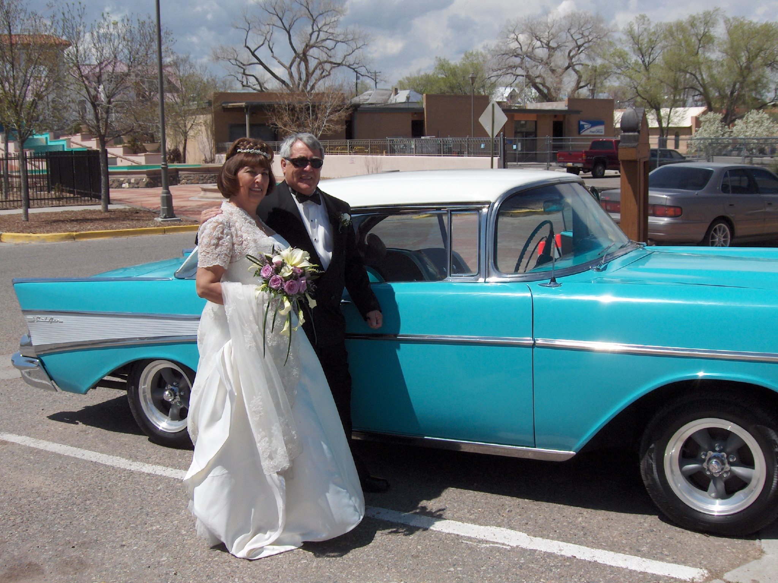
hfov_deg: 47.9
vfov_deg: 36.8
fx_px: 877
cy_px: 292
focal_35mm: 39
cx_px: 389
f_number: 4.8
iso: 100
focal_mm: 8
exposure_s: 1/1163
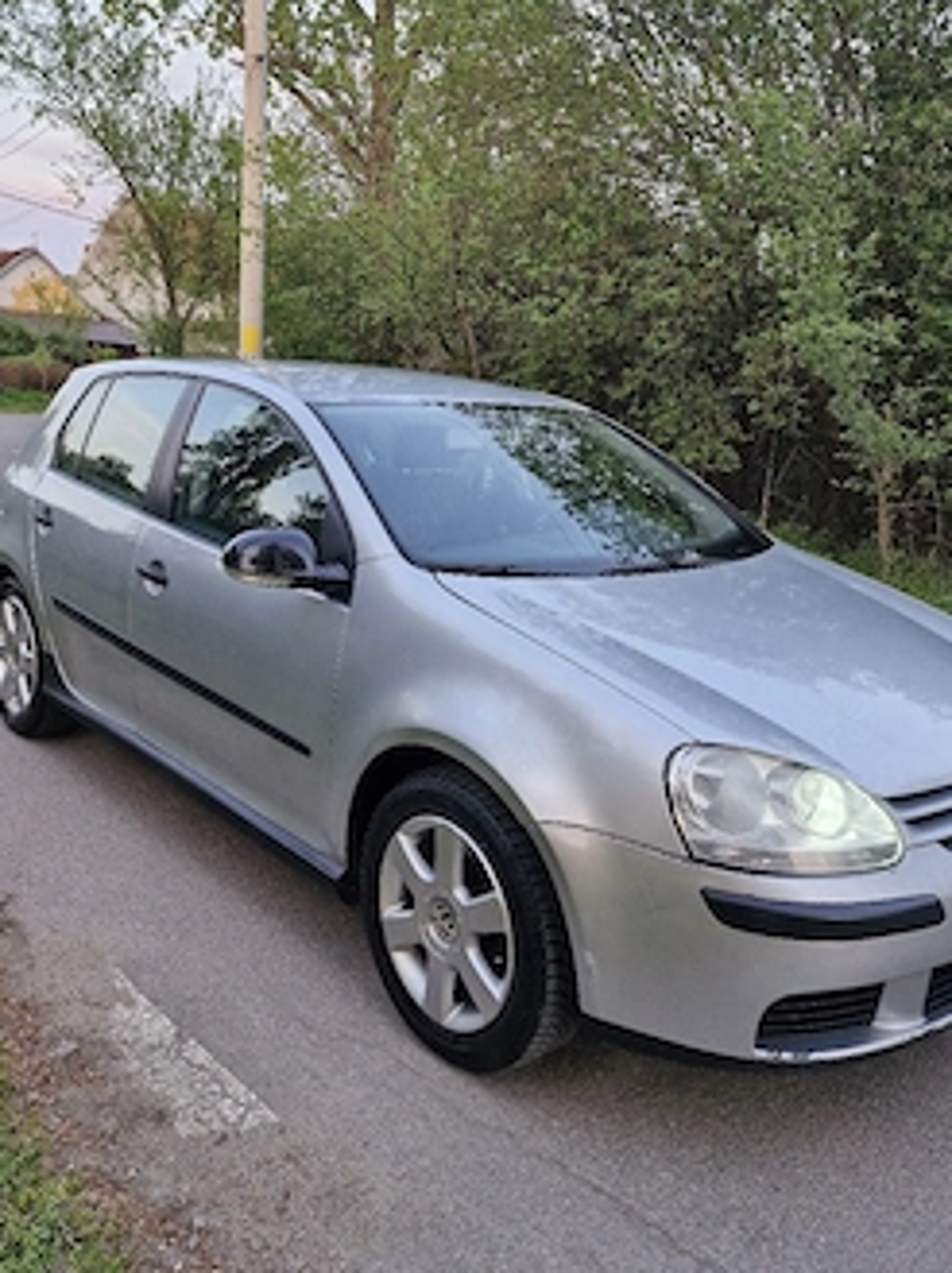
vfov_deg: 63.2
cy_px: 546
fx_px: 1029
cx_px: 530
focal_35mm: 28
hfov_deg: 49.6
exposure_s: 1/182
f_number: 1.8
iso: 160
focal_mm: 5.54
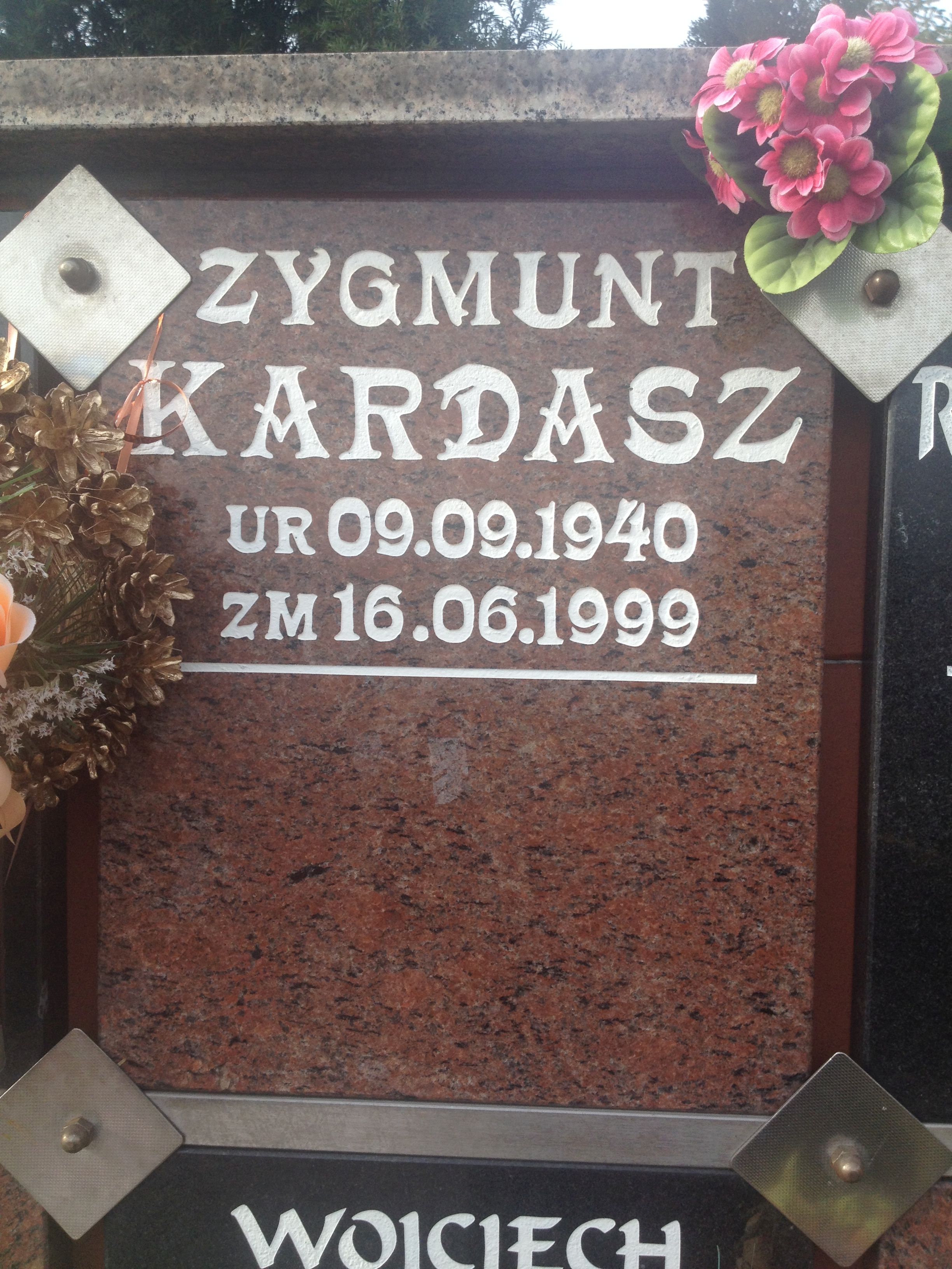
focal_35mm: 35
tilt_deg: +1.3
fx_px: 1283
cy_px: 634
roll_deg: +0.8
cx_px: 476
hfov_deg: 40.7
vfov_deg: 52.6
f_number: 2.4
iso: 50
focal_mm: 4.28
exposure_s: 1/435
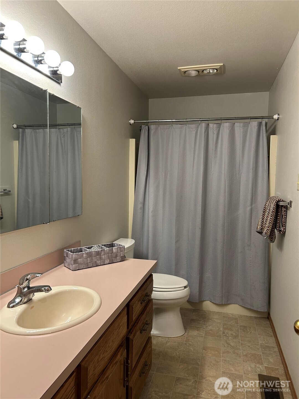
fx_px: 299
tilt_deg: -3.6
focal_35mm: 26
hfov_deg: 53.1
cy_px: 200
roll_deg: -0.8
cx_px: 150
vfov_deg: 67.3
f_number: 1.5
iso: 125
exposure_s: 1/60
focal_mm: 5.7
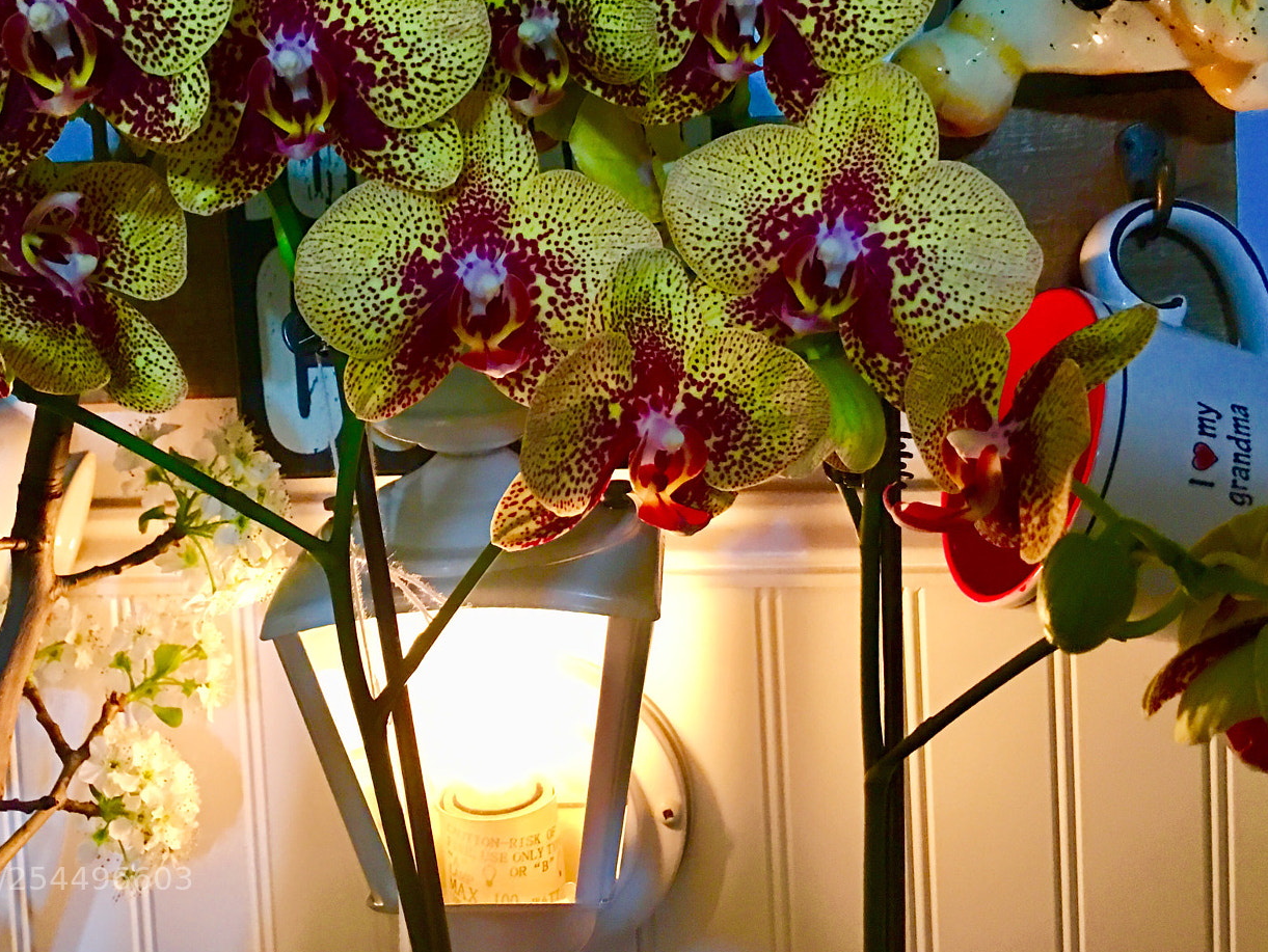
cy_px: 337
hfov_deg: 48.5
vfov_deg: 37.4
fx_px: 1393
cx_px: 480
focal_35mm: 38
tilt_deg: -3.0
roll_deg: -1.2
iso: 64
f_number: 2.2
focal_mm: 4.15
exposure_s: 1/4
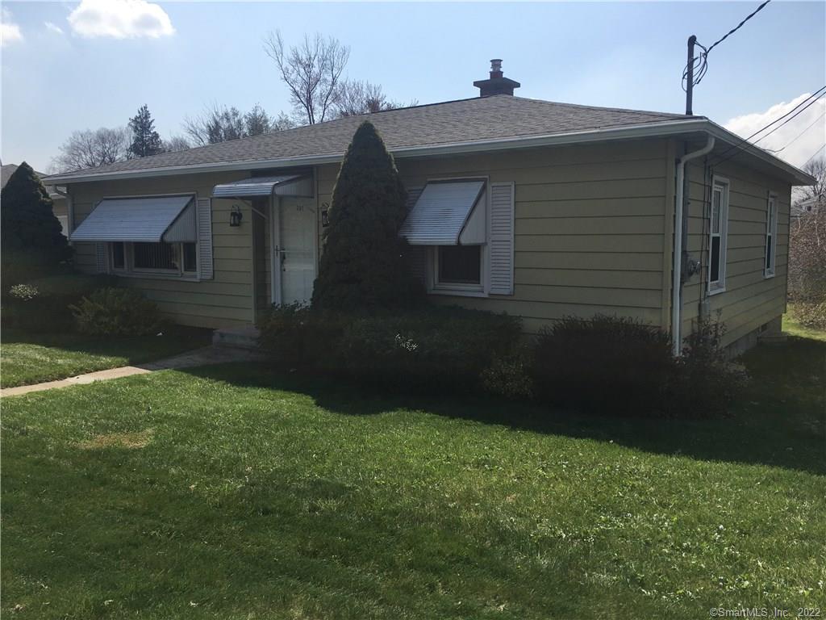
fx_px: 692
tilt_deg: -5.3
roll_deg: -1.2
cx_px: 413
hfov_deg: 61.7
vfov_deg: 48.2
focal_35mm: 29
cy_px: 310
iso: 25
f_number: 2.2
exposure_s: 1/2079
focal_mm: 4.15
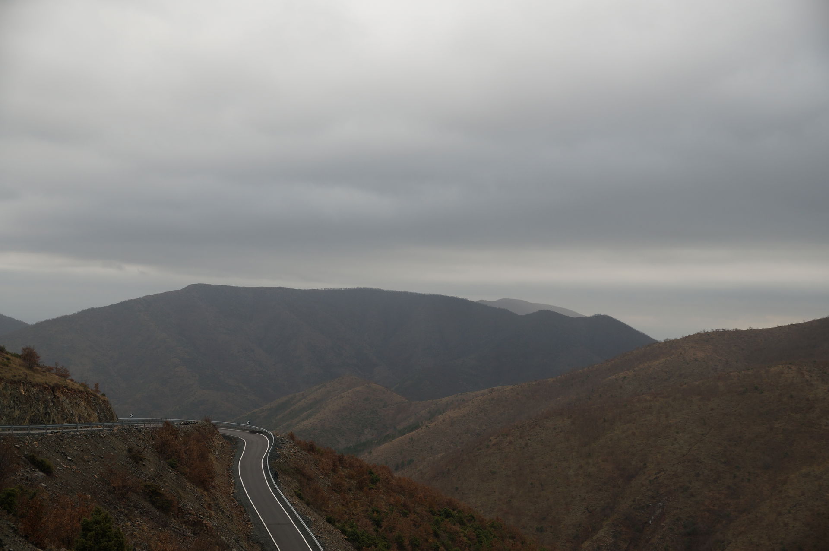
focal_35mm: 45
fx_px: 1035
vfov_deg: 29.8
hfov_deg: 43.6
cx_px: 414
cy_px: 276
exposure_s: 1/80
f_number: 5
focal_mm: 30
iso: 100
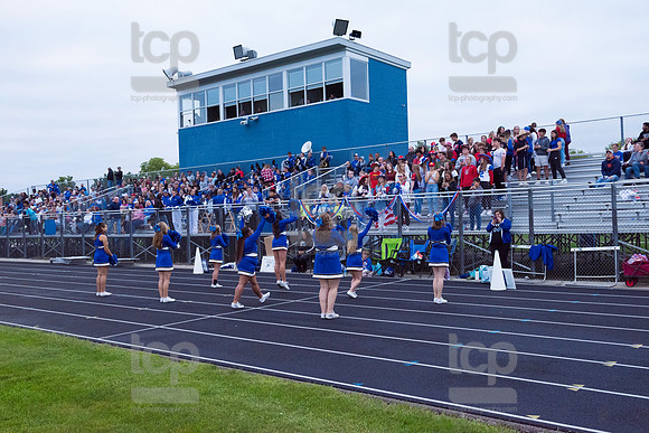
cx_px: 324
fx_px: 631
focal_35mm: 35
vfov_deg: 37.9
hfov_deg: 54.4
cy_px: 216
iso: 3200
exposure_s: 1/500
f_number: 6.3
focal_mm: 35
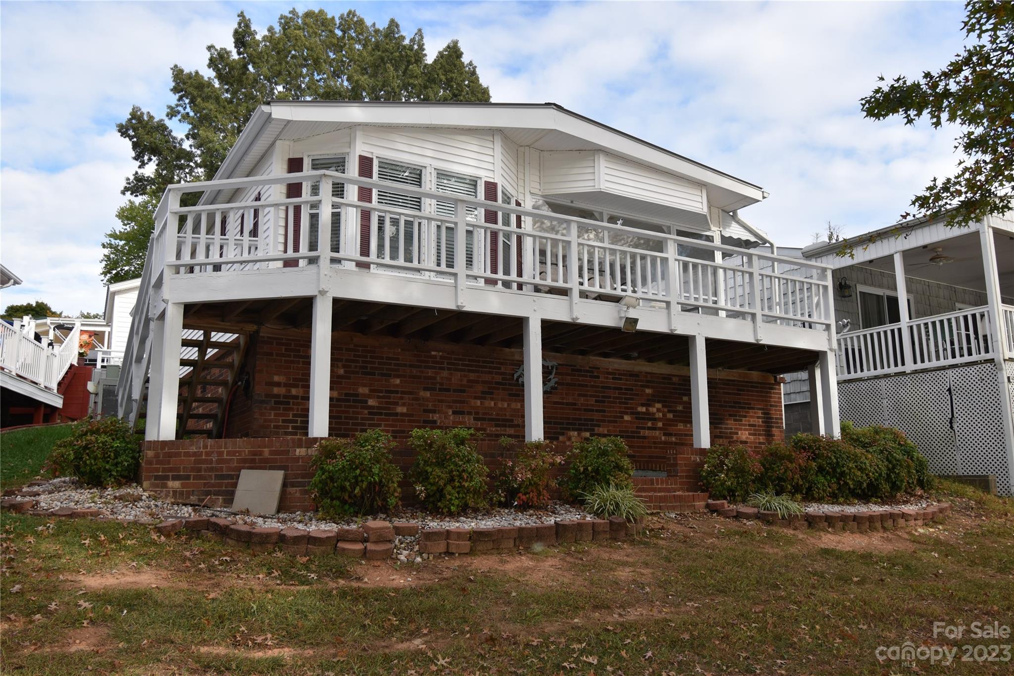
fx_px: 845
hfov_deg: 61.9
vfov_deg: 43.6
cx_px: 507
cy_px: 338
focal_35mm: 30
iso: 200
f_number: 8
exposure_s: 1/250
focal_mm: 20
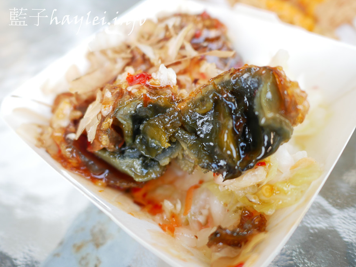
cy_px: 136
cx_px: 174
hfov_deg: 58.4
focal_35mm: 31
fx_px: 319
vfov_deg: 45.4
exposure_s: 1/125
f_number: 2
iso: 200
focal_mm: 15
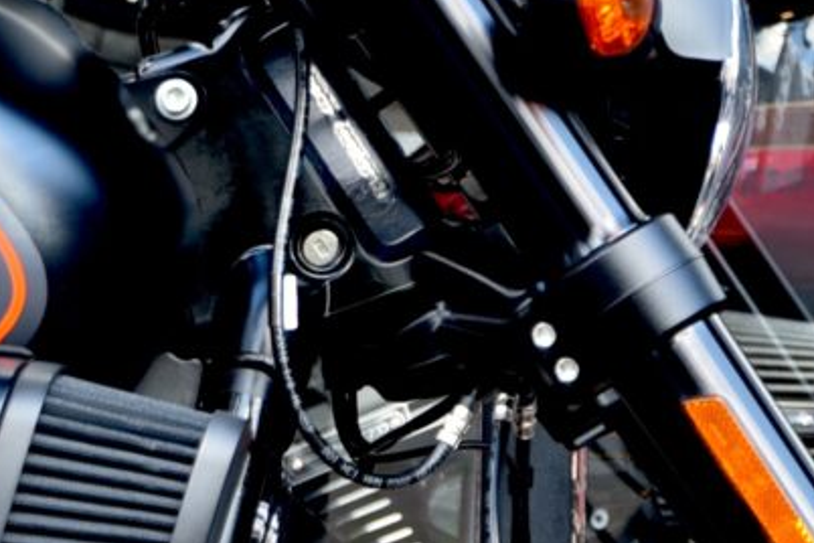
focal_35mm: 395
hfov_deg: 5.2
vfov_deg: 3.5
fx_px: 8931
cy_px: 698
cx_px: -537
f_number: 3.2
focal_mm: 62
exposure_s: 1/60
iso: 100
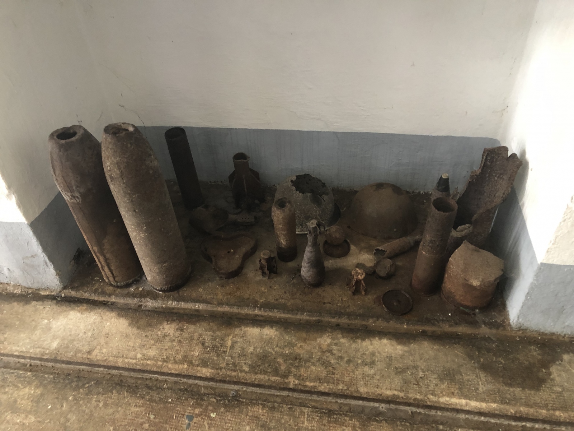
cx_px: 287
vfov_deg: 49.7
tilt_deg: -40.8
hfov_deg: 63.4
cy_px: 216
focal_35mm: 28
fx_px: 464
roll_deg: +3.4
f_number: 1.8
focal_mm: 3.99
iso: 100
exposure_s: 1/9
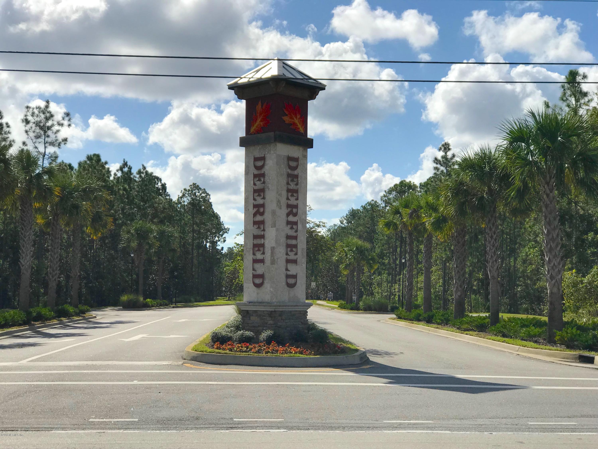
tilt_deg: +3.3
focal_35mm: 57
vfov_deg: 25.7
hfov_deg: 33.8
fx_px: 985
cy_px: 224
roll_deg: -0.7
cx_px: 299
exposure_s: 1/2907
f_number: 2.8
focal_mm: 6.6
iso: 20
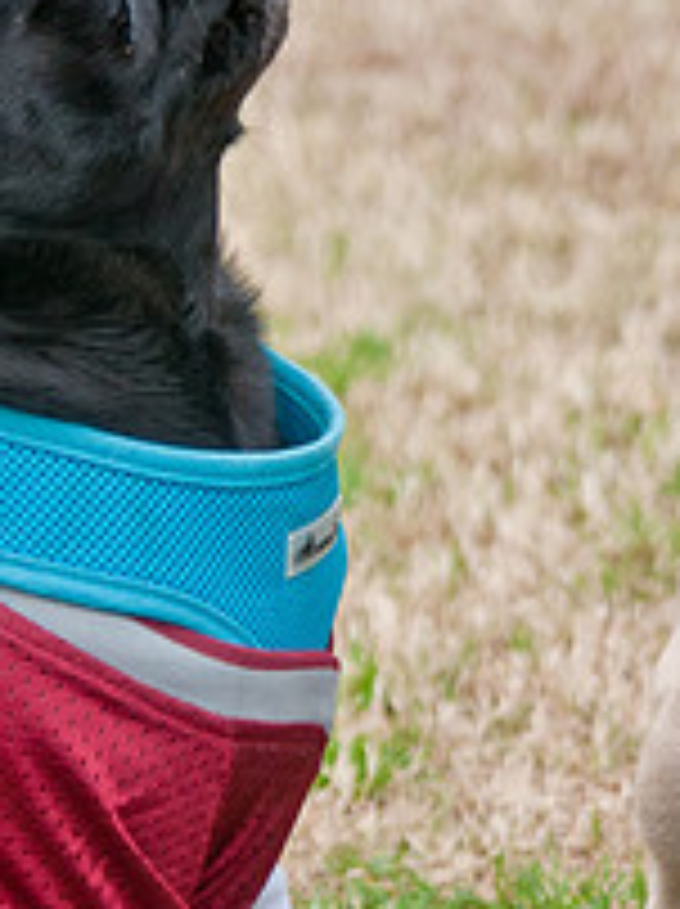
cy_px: 533
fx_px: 4892
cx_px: 396
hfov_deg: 8.0
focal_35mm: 186
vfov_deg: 10.6
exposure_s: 1/1600
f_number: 2.8
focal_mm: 45
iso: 500
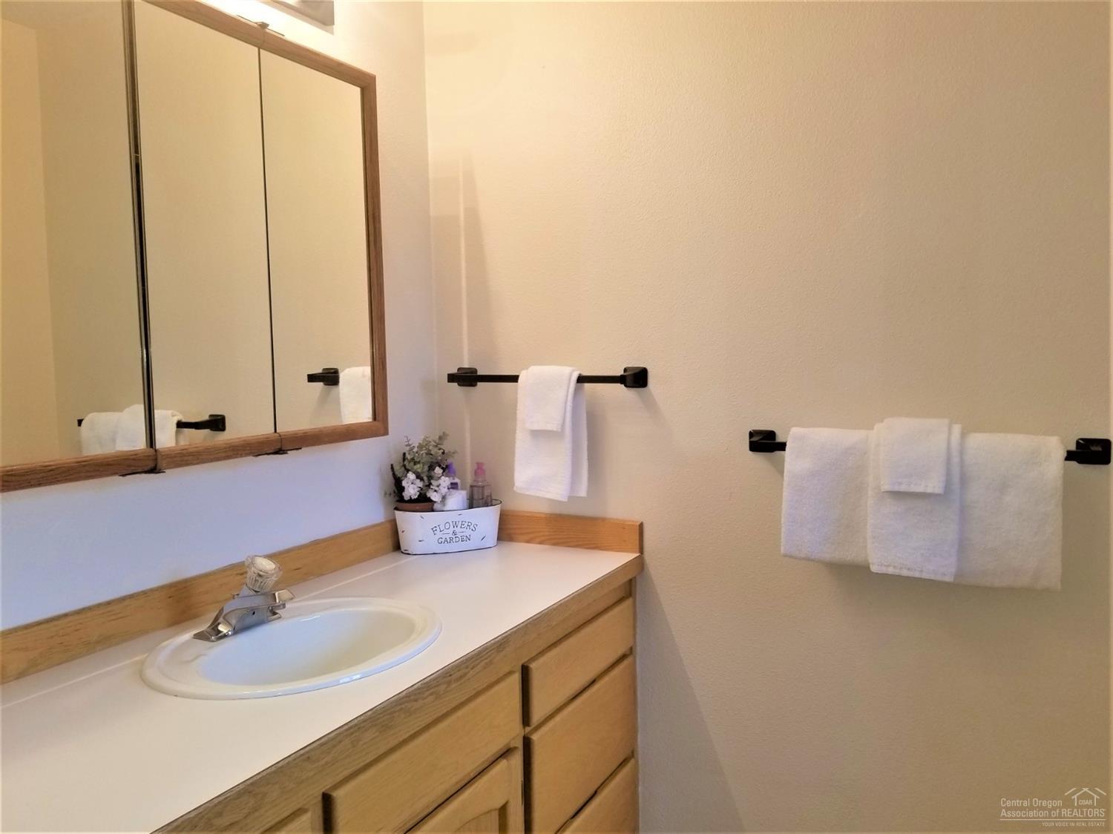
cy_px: 417
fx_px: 836
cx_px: 556
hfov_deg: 67.3
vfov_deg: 53.0
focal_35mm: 26
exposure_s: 1/120
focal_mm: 4.25
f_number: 1.7
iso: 64
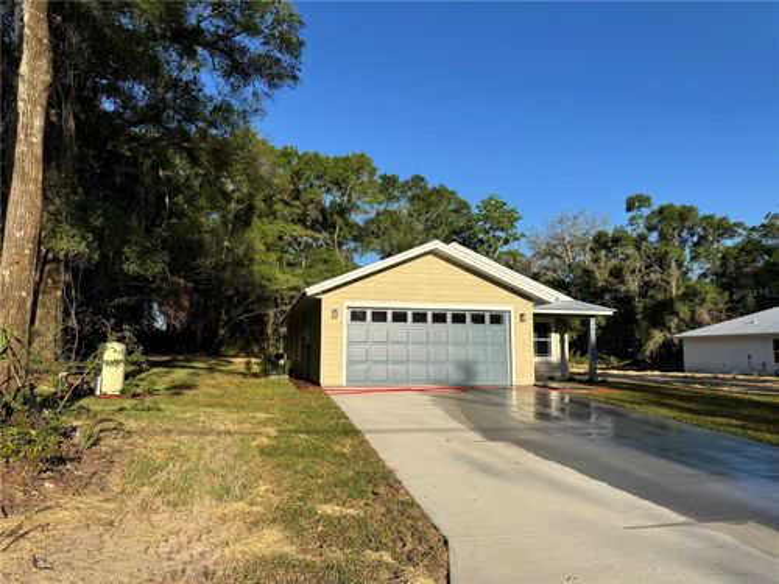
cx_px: 390
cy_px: 292
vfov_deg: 56.8
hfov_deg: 71.6
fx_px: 540
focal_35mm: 24
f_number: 1.78
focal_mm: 6.76
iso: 80
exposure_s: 1/4310
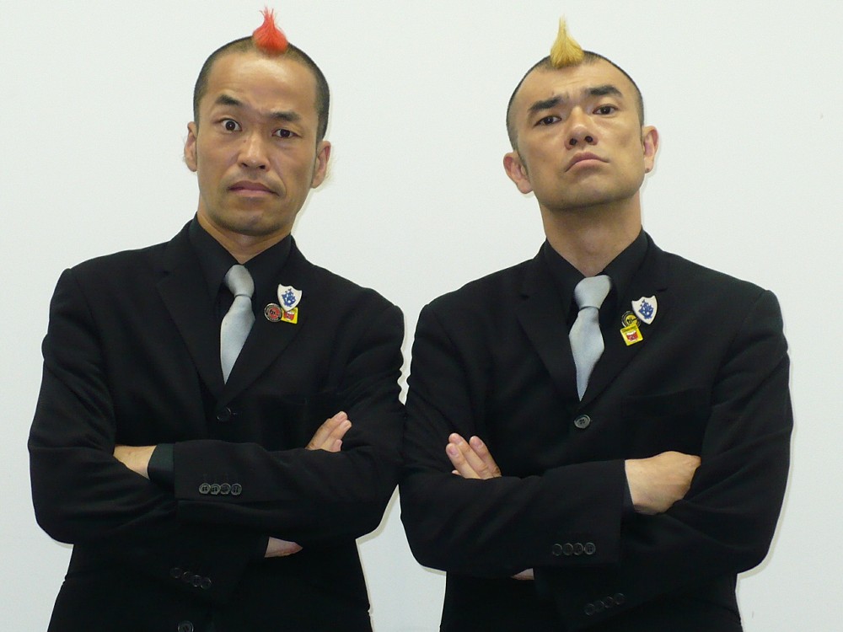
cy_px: 316
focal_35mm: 103
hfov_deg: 19.1
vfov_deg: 14.4
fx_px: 2508
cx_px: 422
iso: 160
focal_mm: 11.4
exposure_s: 1/30
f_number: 3.2
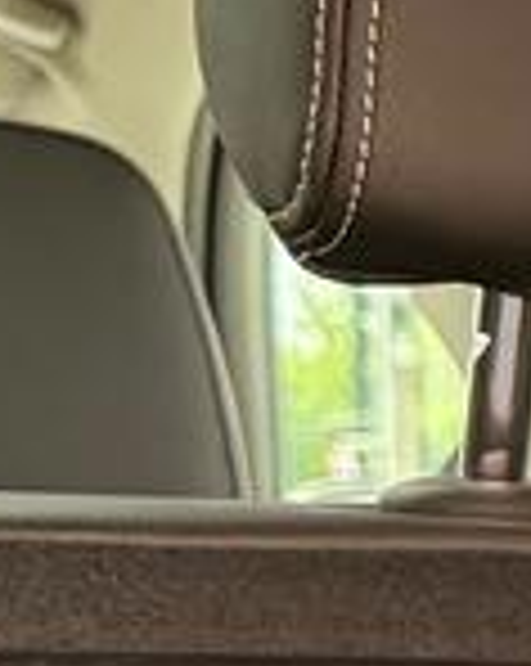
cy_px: 1197
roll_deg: -1.6
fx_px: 3996
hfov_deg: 6.1
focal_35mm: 203
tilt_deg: -6.7
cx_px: 2241
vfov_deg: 9.1
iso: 100
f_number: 1.78
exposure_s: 1/279
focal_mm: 6.76
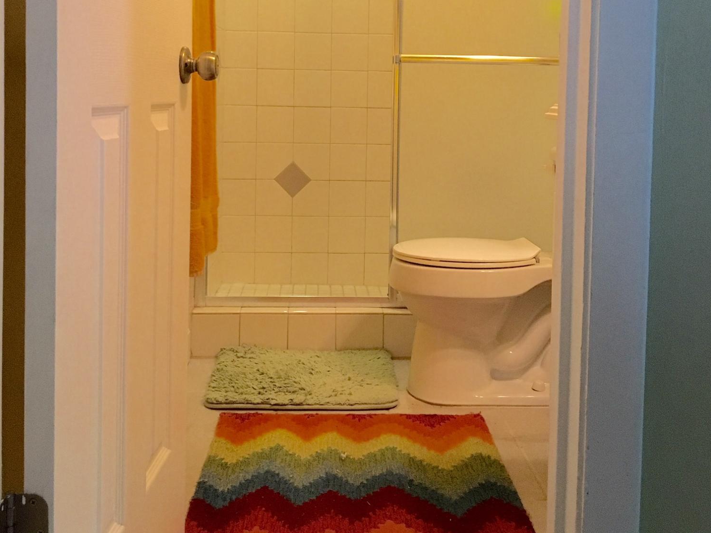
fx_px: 801
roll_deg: -1.2
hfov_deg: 47.9
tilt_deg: -2.2
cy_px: 125
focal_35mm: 39
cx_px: 357
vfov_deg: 35.9
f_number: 2.2
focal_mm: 4.15
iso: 160
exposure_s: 1/30
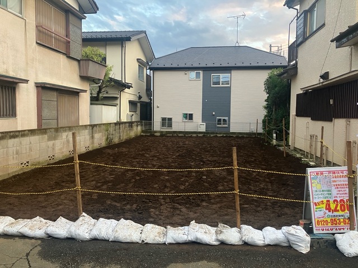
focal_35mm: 28
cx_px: 179
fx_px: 290
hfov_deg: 63.4
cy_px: 134
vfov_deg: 49.7
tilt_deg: -2.9
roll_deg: +0.0
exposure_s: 1/81
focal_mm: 3.99
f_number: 1.8
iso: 80
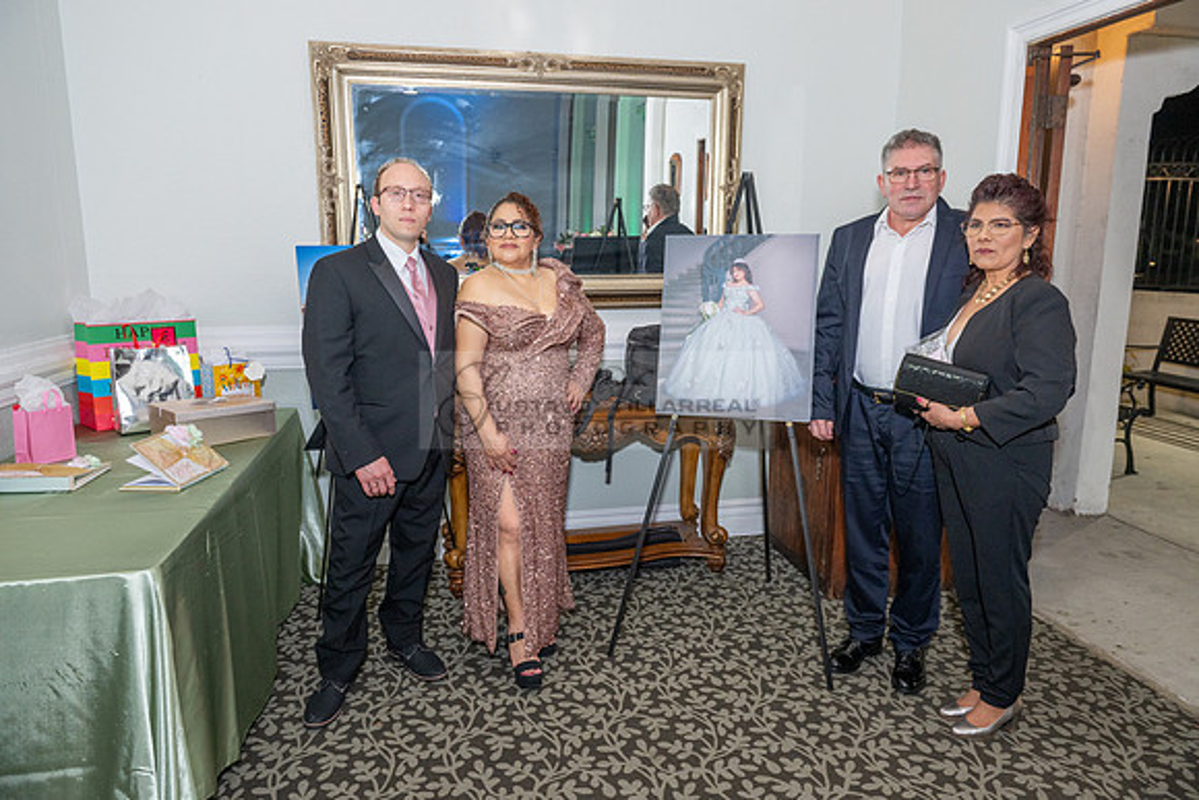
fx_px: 799
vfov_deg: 53.2
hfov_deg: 73.7
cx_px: 600
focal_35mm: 24
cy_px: 400
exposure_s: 1/125
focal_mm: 24
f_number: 4.5
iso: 500
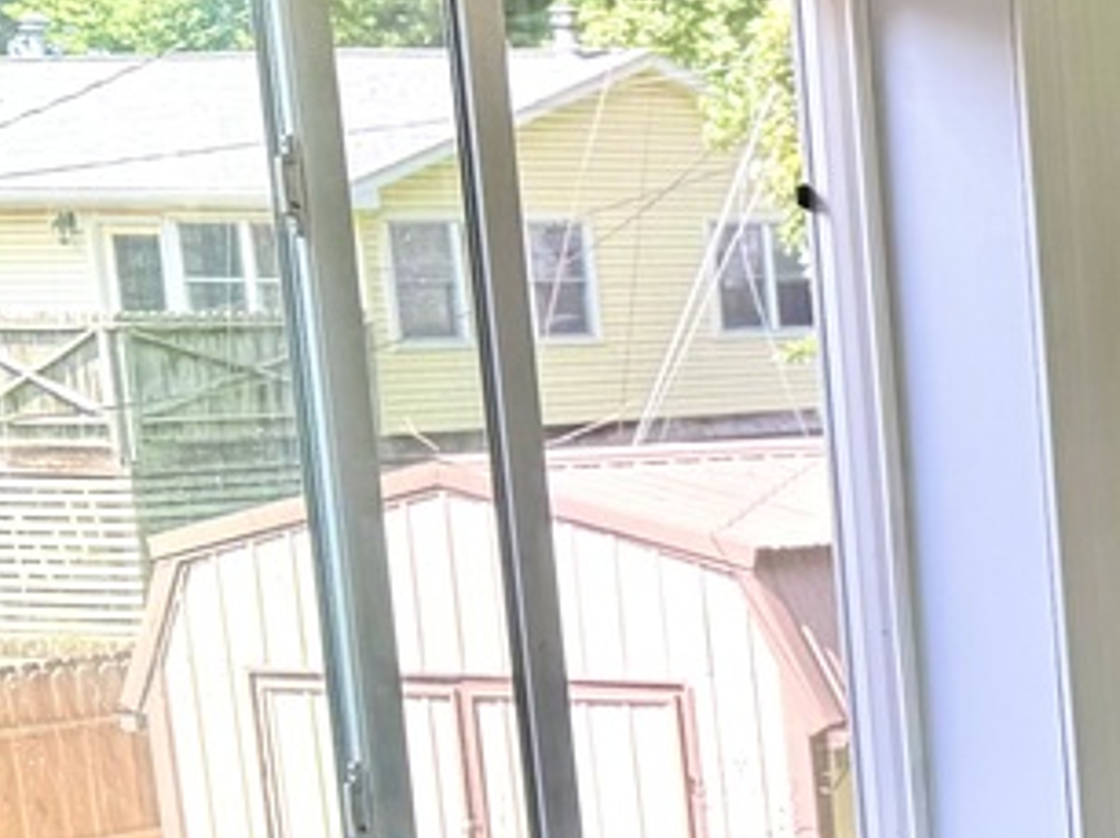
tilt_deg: -12.7
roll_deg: -0.3
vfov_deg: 12.7
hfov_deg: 13.9
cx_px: 2445
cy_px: 1050
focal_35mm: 113
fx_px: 3653
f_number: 1.78
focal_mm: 6.76
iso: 64
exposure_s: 1/172
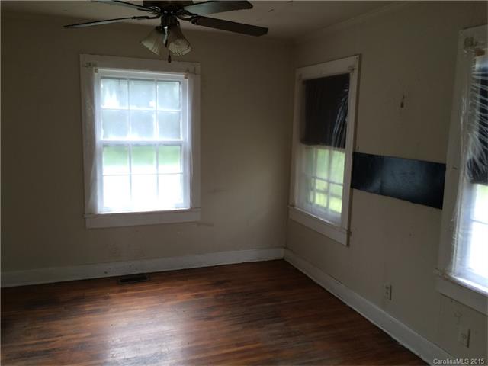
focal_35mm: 29
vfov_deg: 48.2
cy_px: 183
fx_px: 409
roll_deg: -1.5
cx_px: 244
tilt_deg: -9.6
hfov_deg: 61.7
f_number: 2.2
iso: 40
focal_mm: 4.15
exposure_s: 1/30
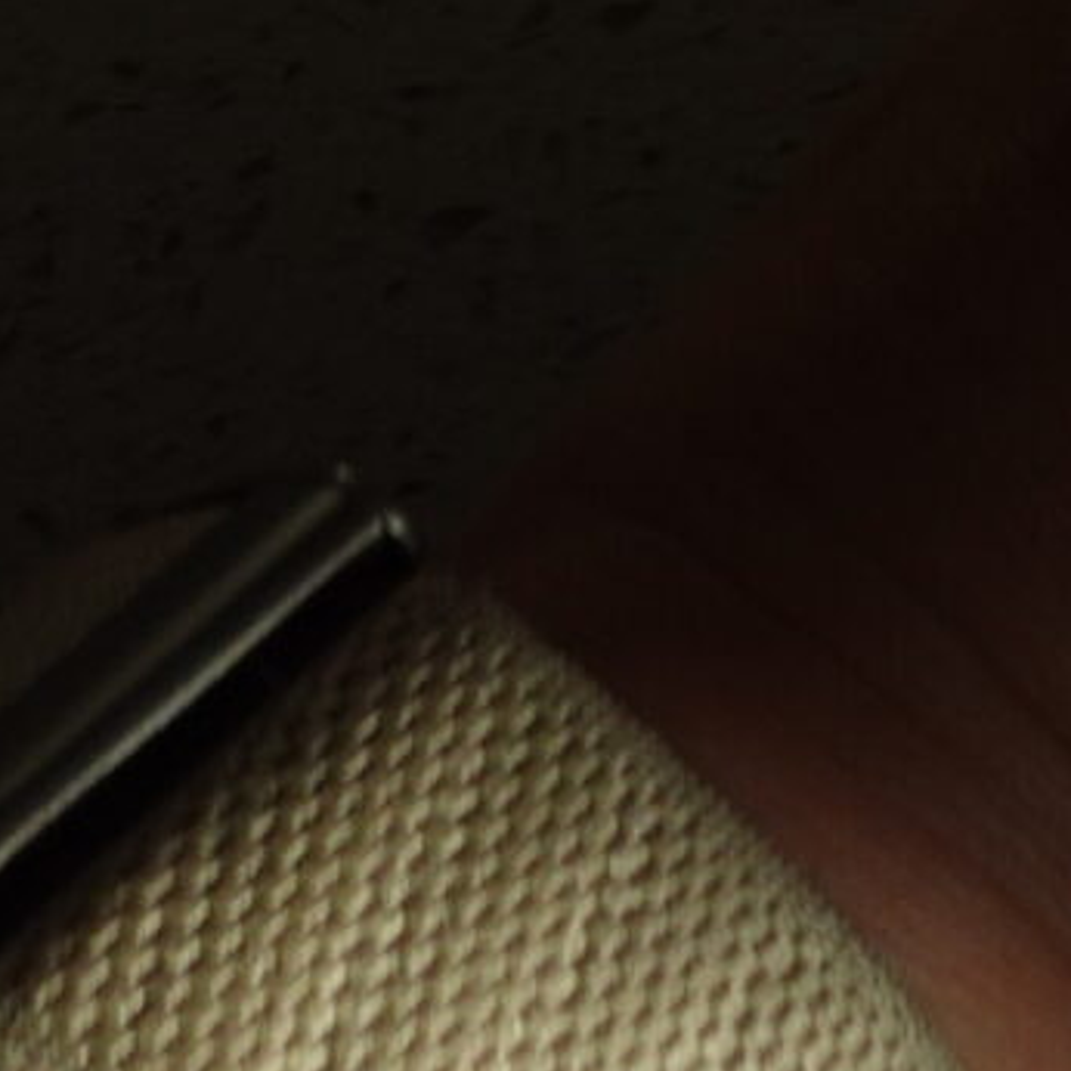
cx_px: 3953
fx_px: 5951
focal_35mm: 170
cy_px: -1506
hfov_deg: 7.8
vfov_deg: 9.2
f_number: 3.2
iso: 125
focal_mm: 10.06
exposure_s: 1/1000
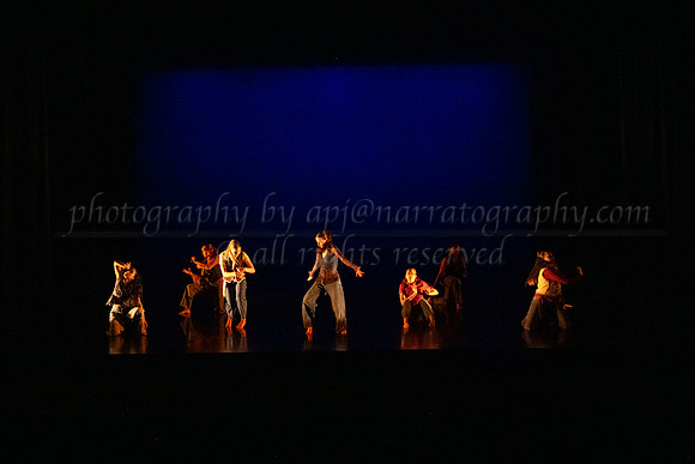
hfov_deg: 43.9
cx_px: 339
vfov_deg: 30.1
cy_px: 222
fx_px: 862
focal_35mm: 45
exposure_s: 1/250
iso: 3200
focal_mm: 42
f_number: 2.8
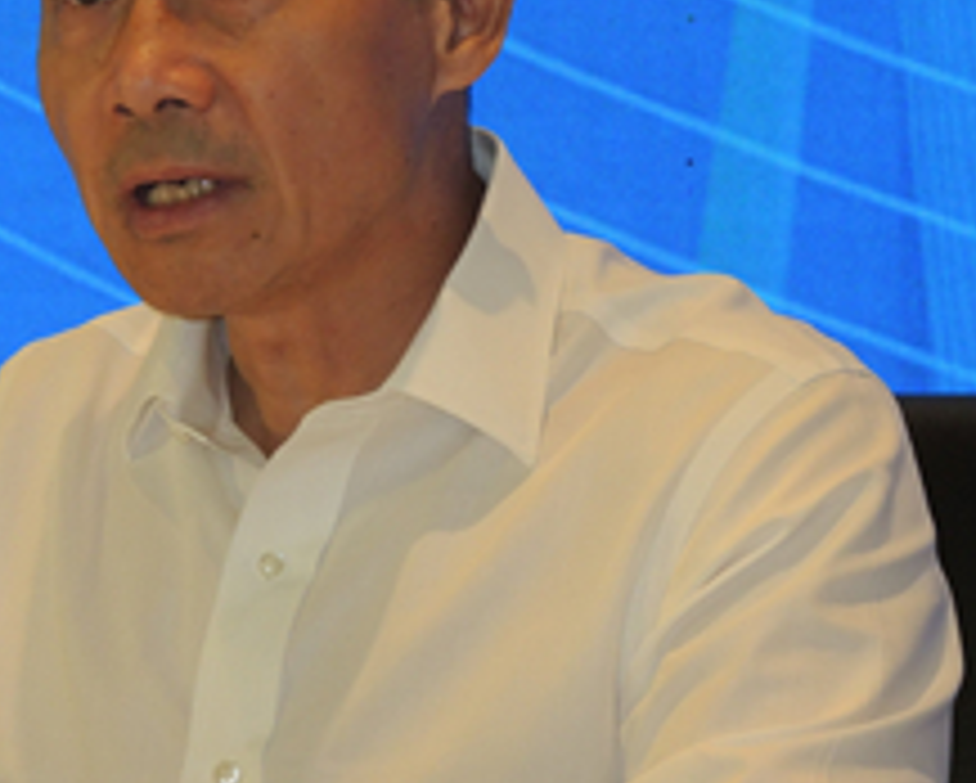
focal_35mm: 283
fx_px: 8182
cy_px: 230
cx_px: -180
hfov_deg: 6.8
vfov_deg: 5.5
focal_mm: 22.1
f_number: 3.5
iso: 320
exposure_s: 1/80
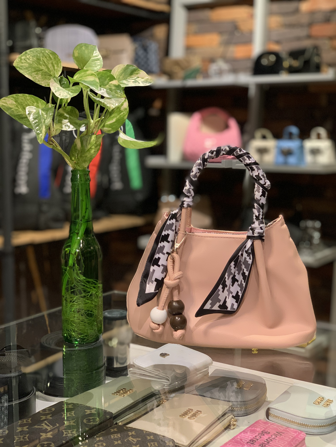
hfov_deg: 28.0
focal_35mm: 52
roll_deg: +0.4
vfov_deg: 36.8
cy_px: 224
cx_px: 168
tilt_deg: -7.5
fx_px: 673
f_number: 2.4
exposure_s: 1/50
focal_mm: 6
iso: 125
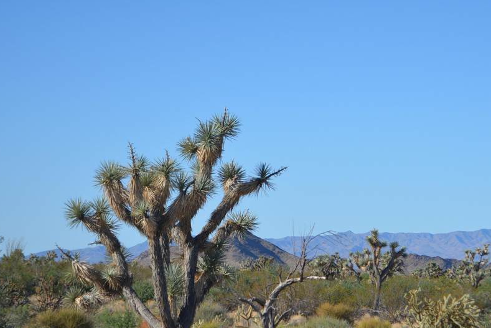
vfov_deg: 10.3
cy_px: 253
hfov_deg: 15.2
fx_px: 1827
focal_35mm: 134
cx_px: 359
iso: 400
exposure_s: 1/1600
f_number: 6.3
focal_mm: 55
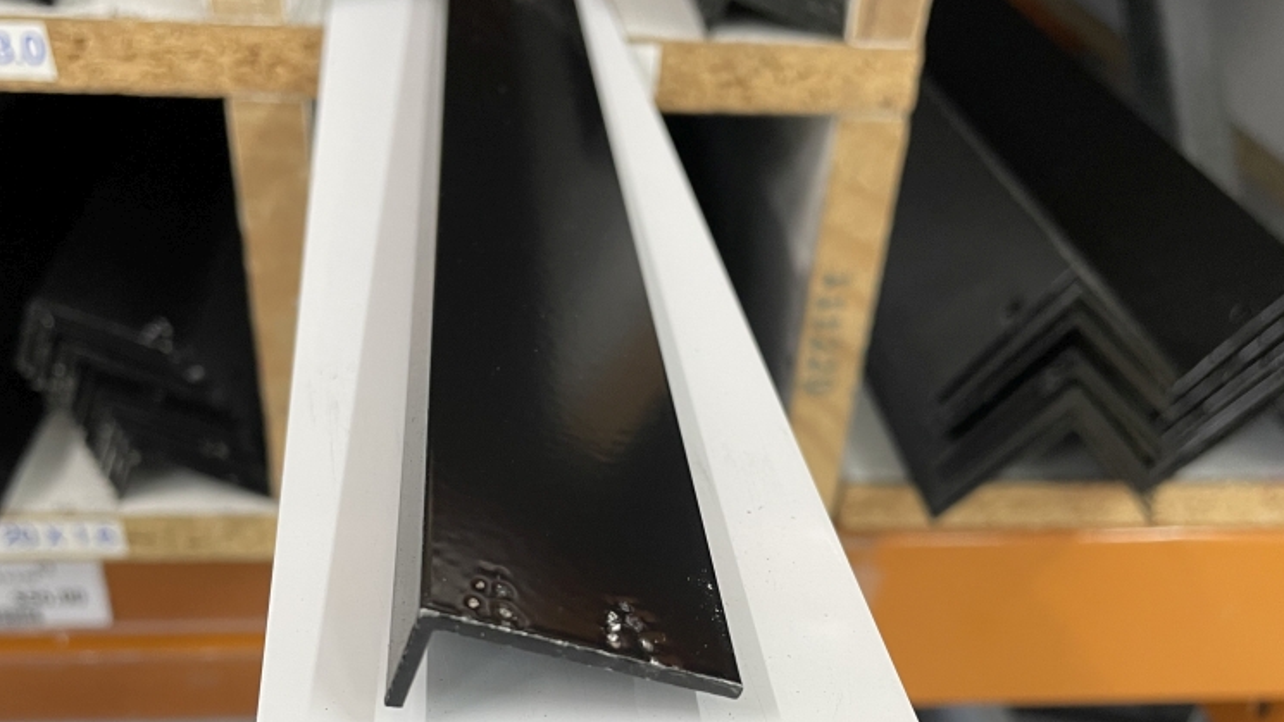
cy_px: 567
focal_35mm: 38
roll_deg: -3.2
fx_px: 1294
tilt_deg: -37.4
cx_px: 643
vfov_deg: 30.5
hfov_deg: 52.8
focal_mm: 4.2
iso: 100
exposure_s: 1/50
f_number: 1.6
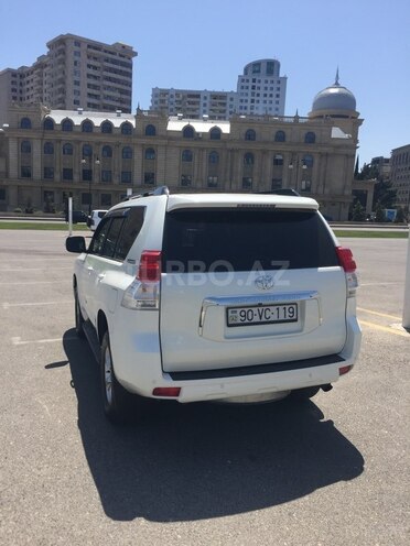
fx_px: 458
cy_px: 273
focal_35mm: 29
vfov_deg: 61.7
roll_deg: -3.4
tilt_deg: -7.2
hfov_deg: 48.2
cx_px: 205
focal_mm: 4.15
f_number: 2.2
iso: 32
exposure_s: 1/2198
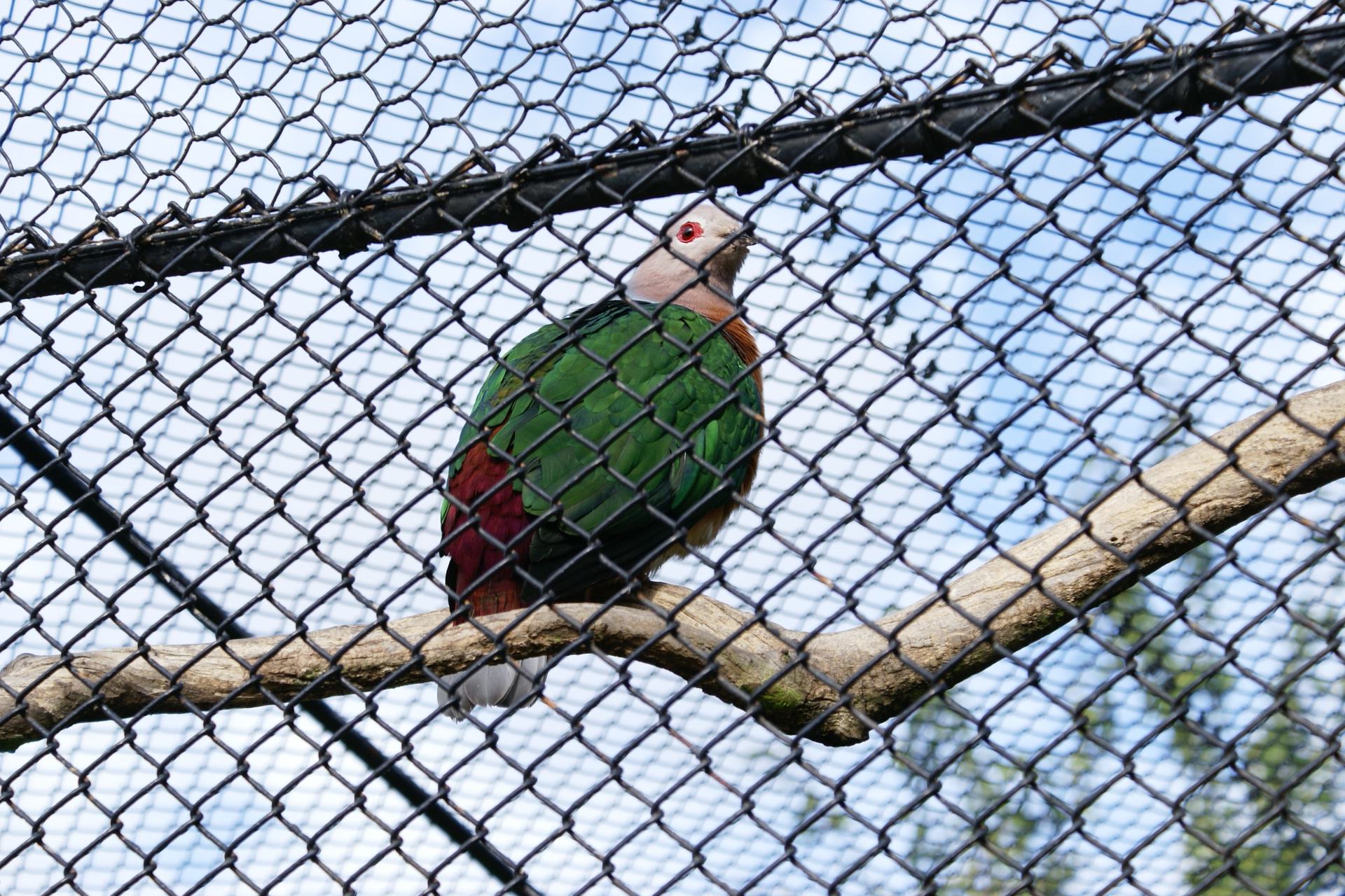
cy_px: 448
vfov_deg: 13.0
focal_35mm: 105
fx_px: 3923
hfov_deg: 19.5
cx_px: 672
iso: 100
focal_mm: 70
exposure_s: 1/160
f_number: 7.1
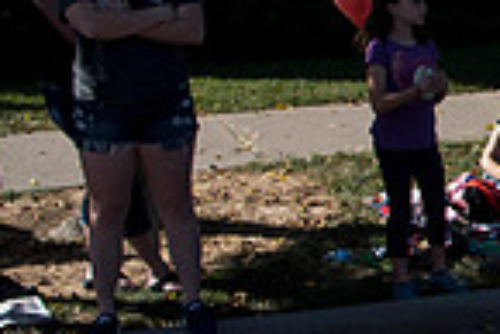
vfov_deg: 14.3
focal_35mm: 96
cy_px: 119
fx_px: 1335
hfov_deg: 16.9
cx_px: 938
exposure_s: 1/1600
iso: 250
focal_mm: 24
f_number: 4.5
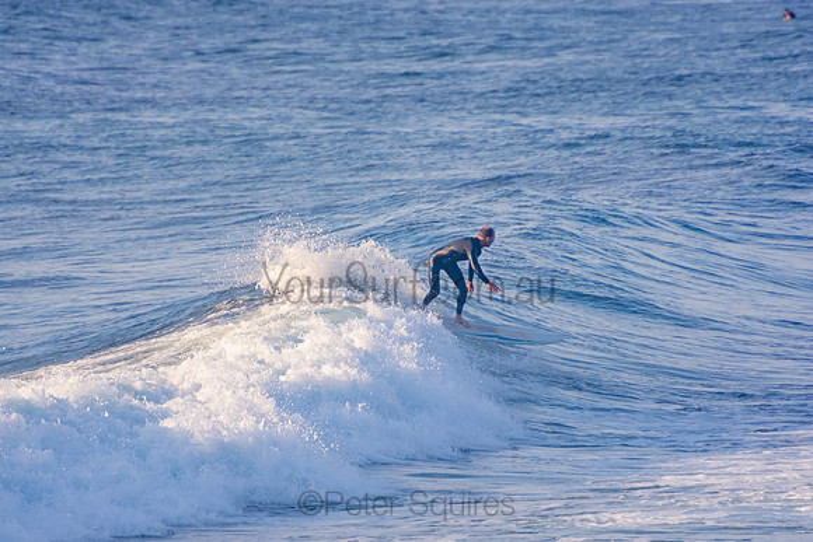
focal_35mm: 621
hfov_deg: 3.3
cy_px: 271
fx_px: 14035
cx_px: 406
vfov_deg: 2.2
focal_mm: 400
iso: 320
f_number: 5.6
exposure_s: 1/1250
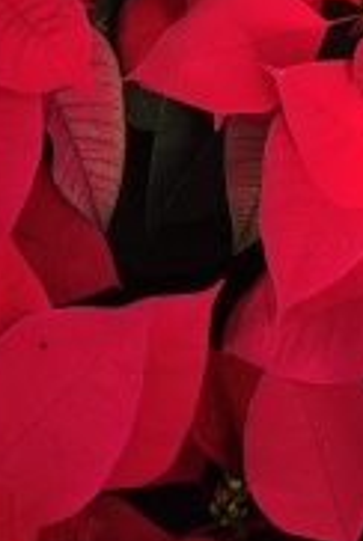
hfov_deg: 9.8
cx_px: 143
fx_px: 2109
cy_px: -1012
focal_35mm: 140
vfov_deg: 10.7
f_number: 1.8
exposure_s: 1/329
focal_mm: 5.43
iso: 50
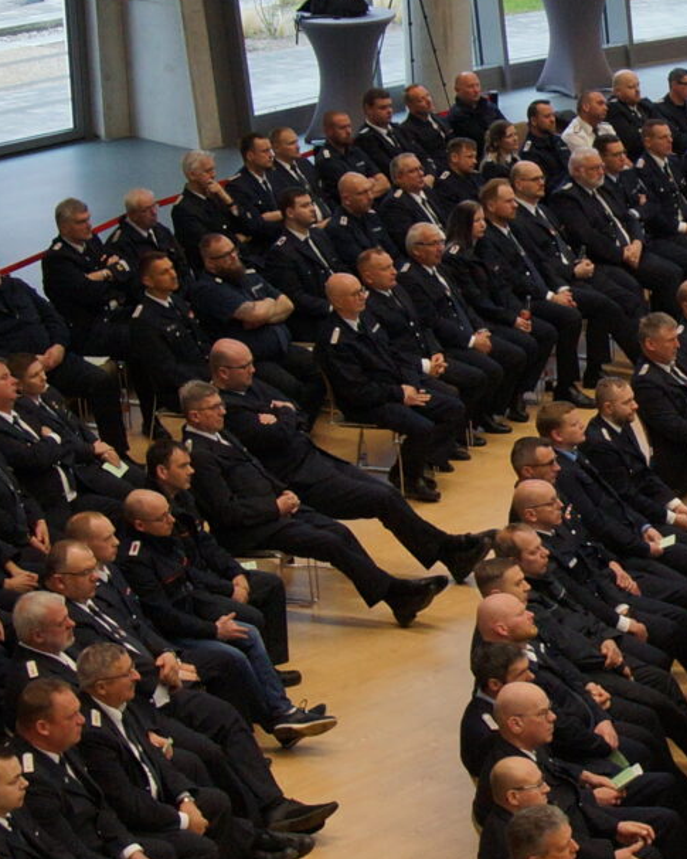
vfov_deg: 17.9
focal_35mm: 107
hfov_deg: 13.8
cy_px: 259
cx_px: 899
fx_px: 2719
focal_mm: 18
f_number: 4
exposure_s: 1/160
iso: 400
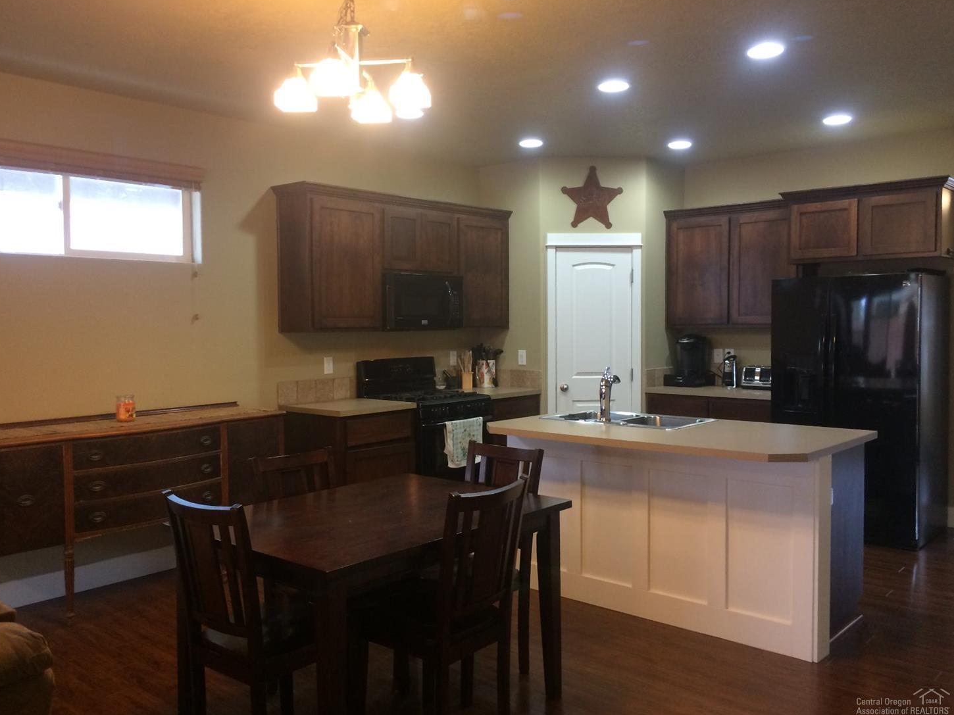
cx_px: 463
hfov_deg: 60.0
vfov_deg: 46.8
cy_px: 360
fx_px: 827
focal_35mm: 30
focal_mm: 4.15
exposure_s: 1/30
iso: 125
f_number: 2.2
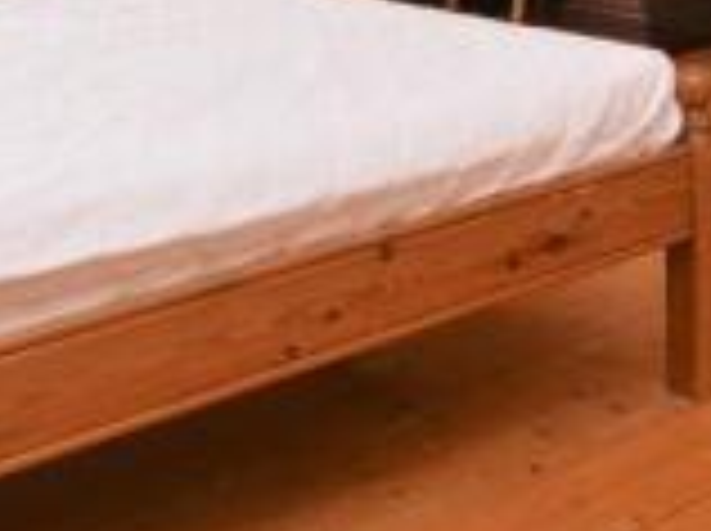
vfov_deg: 19.4
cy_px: -266
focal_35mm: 66
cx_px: 531
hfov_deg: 29.0
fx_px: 1354
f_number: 4.5
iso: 400
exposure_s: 1/80
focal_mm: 11
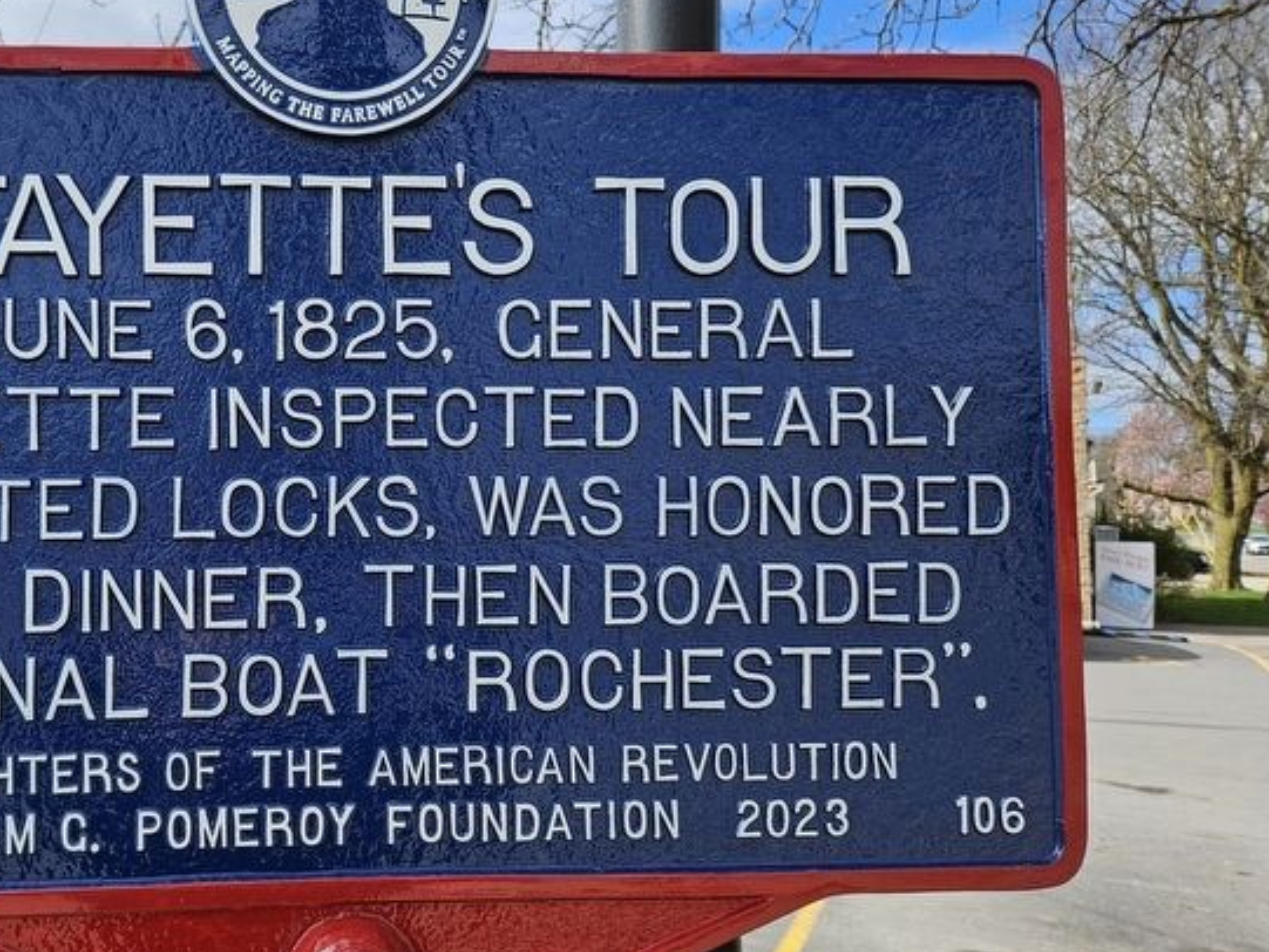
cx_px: 342
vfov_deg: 41.8
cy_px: 488
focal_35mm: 34
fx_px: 1247
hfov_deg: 52.0
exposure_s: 1/1654
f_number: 1.8
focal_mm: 5.4
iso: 32
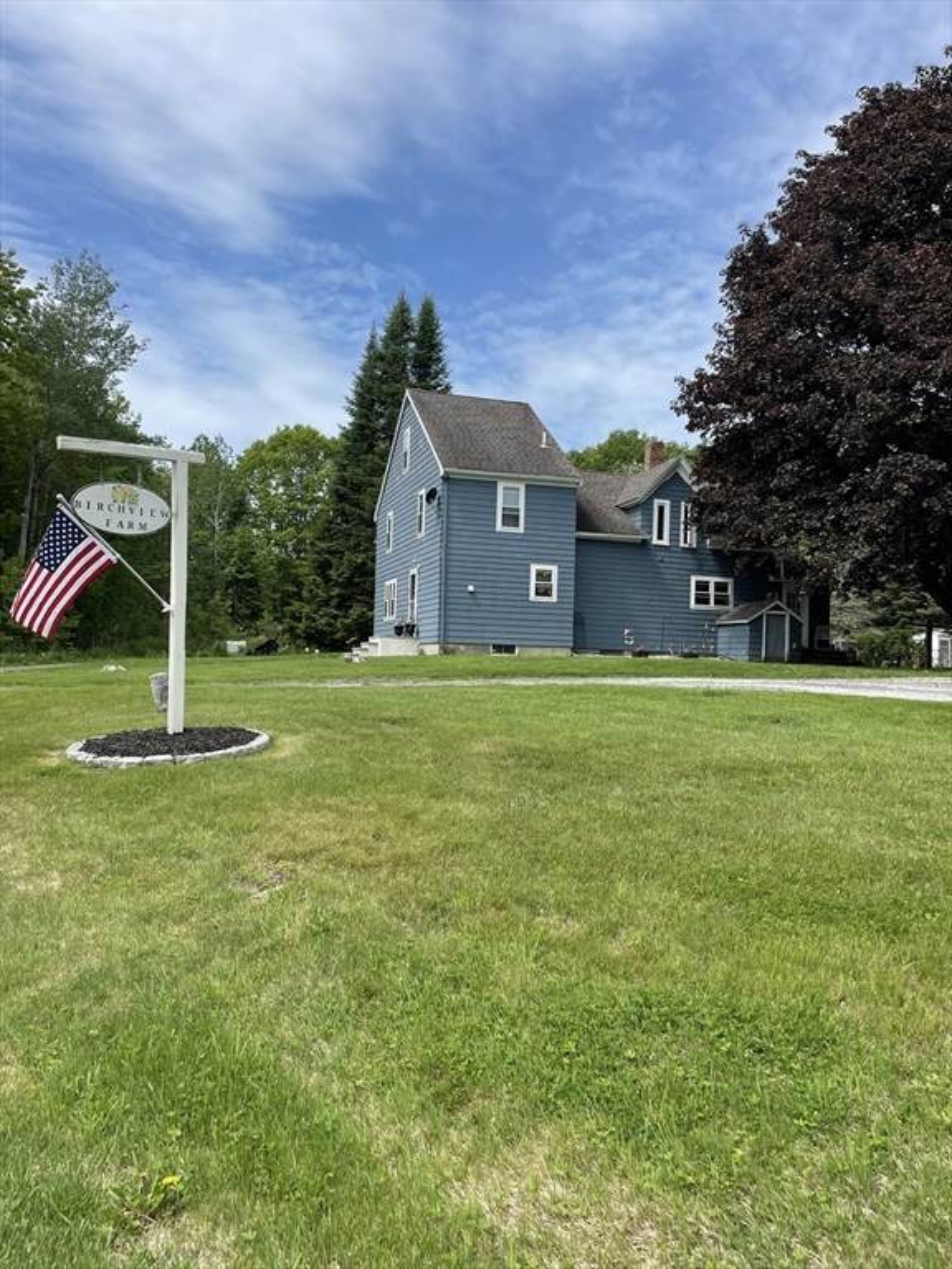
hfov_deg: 53.1
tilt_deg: +1.2
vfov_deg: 67.3
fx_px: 953
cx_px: 476
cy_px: 634
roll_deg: -2.1
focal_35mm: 26
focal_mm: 4.2
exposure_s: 1/2681
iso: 32
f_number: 1.6
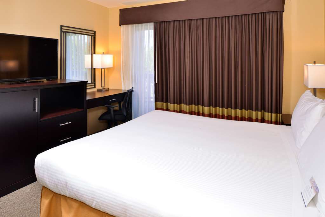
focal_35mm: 24
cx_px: 162
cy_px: 108
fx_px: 217
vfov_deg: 53.2
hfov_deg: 73.7
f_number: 13
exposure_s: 1/30
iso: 640
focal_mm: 24
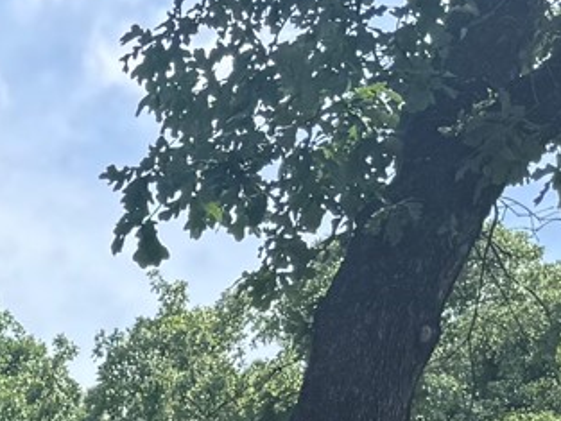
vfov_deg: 8.1
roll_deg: -0.6
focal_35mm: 157
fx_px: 2545
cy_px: 1263
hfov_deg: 10.7
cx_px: -808
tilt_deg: +2.0
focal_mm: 6.76
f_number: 1.78
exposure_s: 1/1131
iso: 80
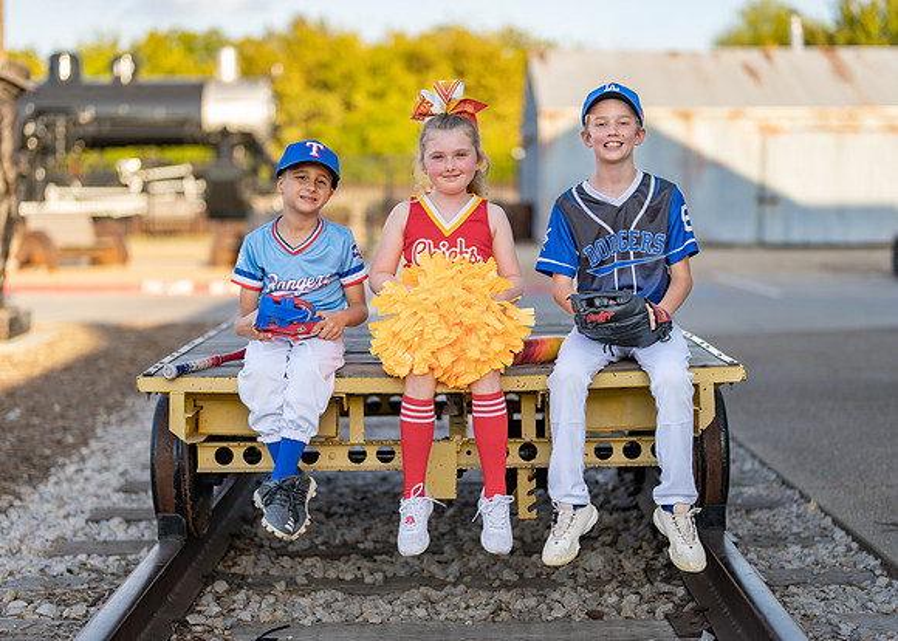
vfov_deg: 22.2
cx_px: 458
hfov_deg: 30.7
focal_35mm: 64
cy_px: 350
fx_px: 1633
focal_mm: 50
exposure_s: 1/2000
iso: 100
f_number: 1.2
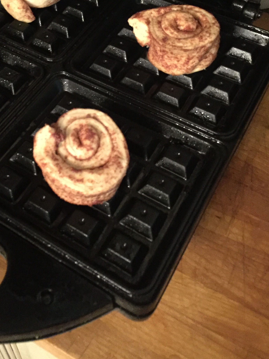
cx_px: 82
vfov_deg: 39.8
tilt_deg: -47.5
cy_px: 78
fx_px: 477
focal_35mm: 46
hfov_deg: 31.2
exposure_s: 1/15
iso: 1000
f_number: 2.2
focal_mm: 4.15
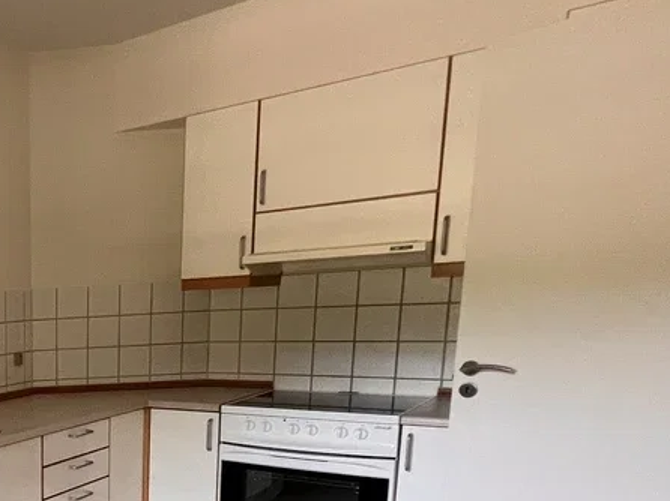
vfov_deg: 38.1
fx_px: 677
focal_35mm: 35
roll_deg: +3.3
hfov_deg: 37.3
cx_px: -164
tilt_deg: -9.8
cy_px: 444
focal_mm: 1.57
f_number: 1.8
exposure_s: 1/60
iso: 320
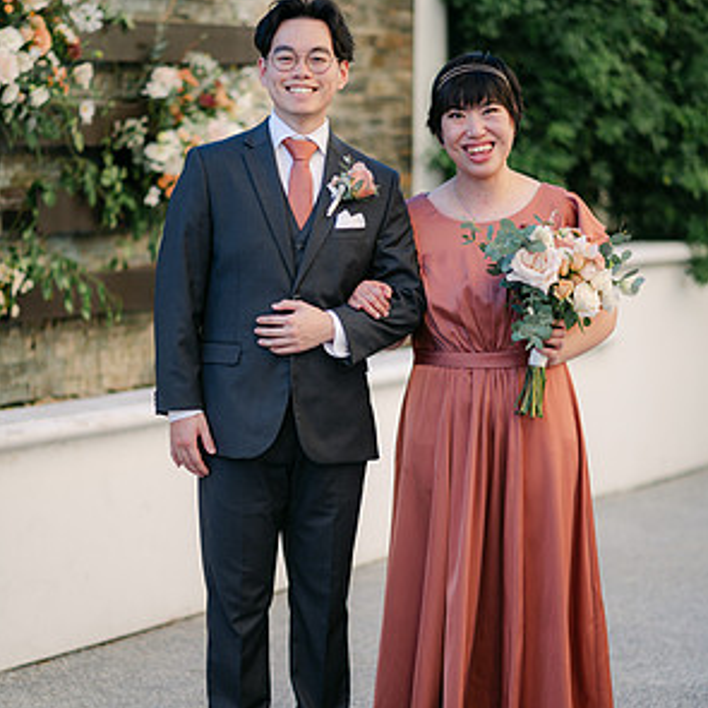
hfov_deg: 15.8
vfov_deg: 15.8
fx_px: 2545
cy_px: 367
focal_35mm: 110
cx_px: 352
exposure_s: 1/1250
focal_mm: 85
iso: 100
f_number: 1.8
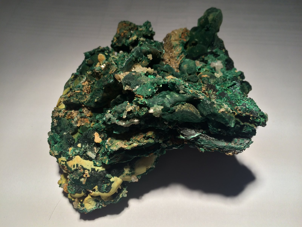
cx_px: 151
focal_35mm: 29
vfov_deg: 48.2
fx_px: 253
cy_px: 114
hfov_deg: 61.7
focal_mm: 4.15
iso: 32
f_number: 2.2
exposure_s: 1/126
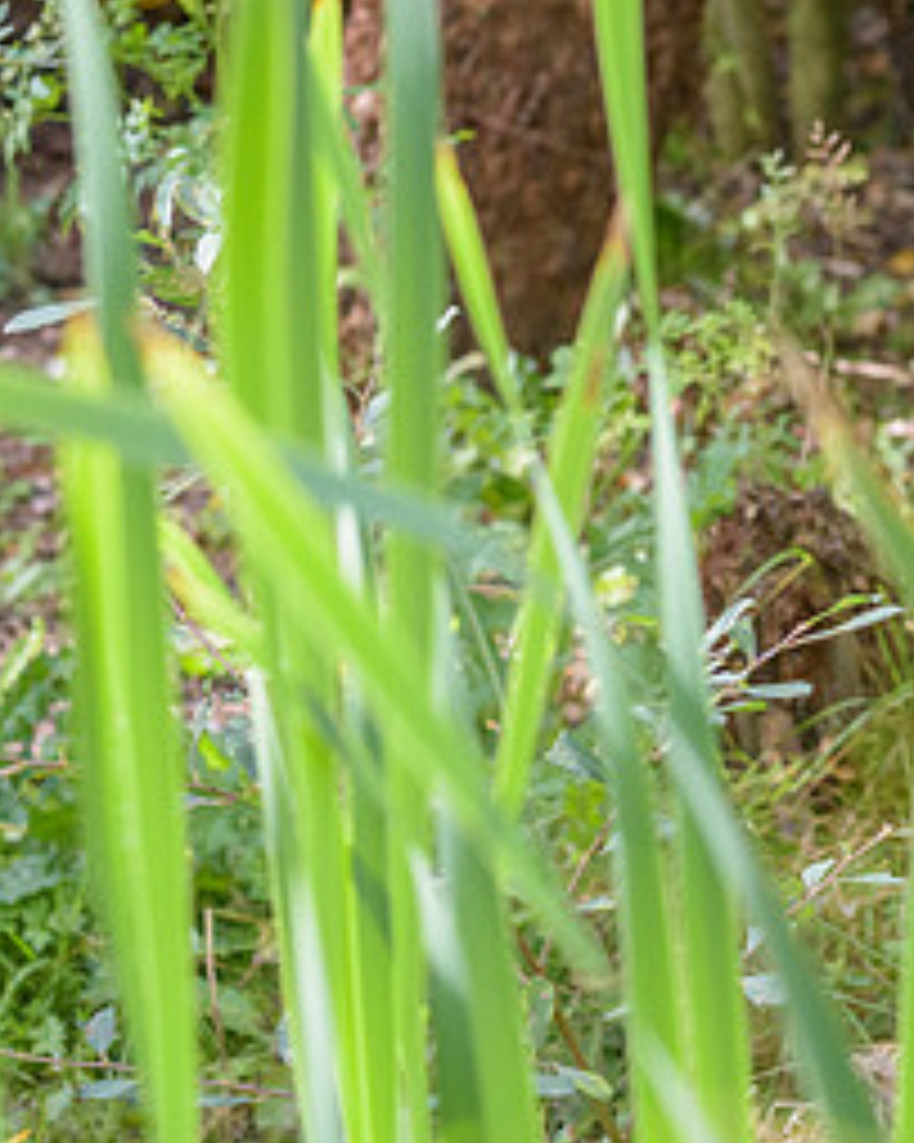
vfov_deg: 5.0
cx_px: 1291
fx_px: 12992
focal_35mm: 384
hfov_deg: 4.0
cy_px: 438
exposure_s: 1/800
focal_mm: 135
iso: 1800
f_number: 8
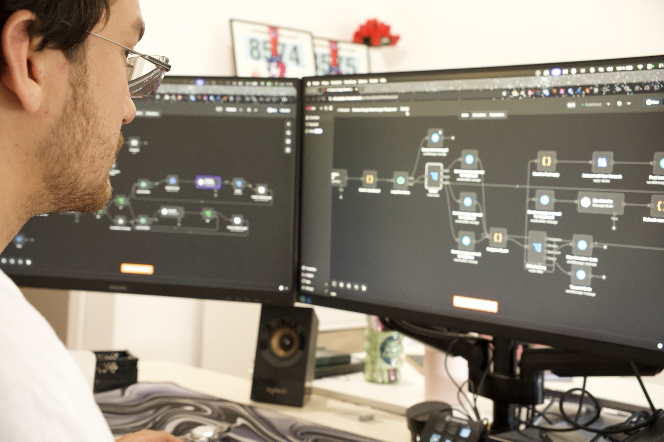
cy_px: 221
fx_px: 918
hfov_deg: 39.7
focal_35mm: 50
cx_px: 332
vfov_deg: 27.1
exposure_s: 1/50
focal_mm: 33.2
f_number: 5.6
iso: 4000
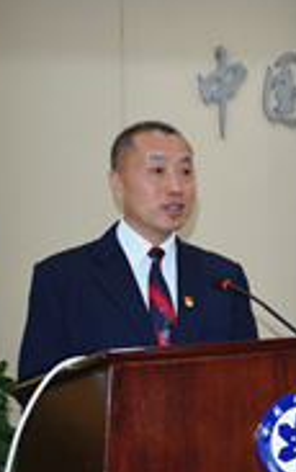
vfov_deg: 24.0
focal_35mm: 86
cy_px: 230
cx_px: 414
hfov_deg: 14.4
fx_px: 1109
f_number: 5
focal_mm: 23
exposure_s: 1/100
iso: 800
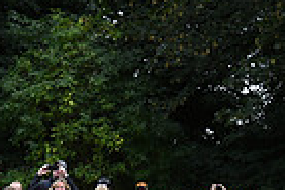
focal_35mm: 189
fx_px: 1496
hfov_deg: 10.6
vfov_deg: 7.0
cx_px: -89
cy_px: 380
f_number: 4.2
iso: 1000
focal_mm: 46
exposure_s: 1/1600
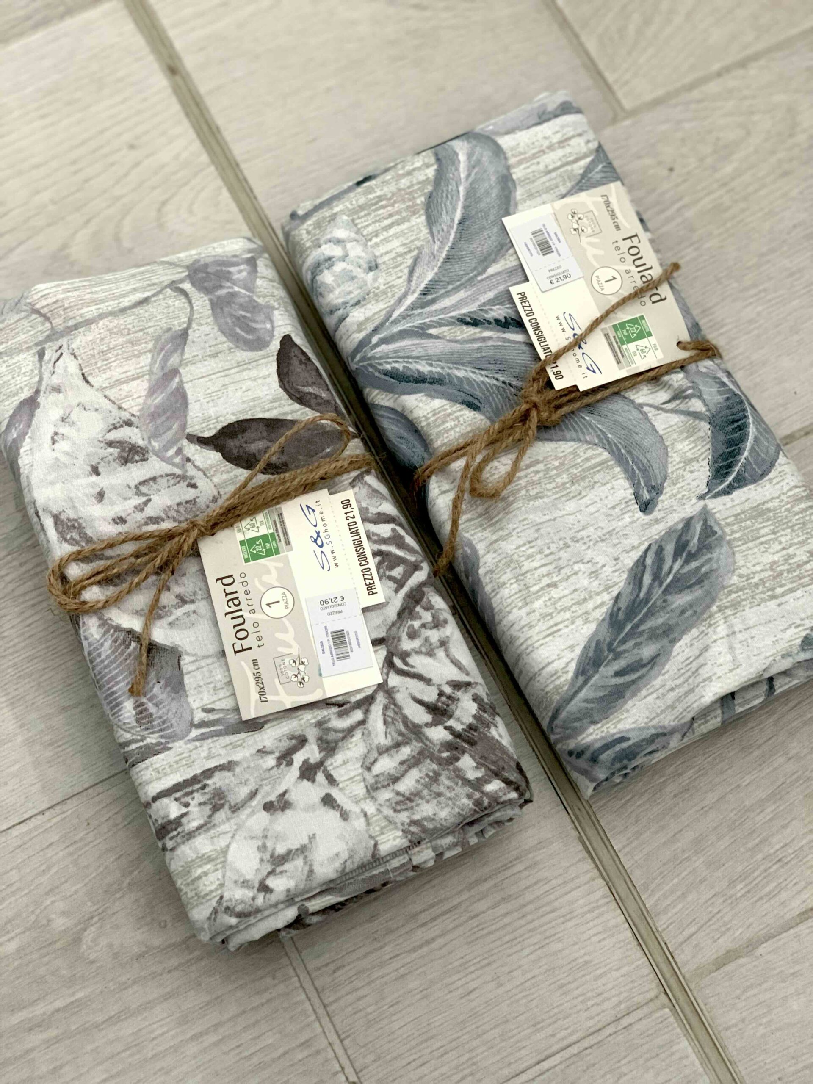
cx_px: 406
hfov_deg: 28.0
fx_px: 1628
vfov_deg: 36.8
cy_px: 542
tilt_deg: -71.4
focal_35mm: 52
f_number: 2.4
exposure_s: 1/60
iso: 160
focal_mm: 6
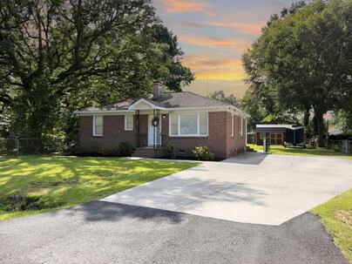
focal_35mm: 24
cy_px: 132
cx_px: 176
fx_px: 244
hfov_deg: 71.6
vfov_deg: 56.8
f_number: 1.8
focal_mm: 6.8
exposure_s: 1/4200
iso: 100
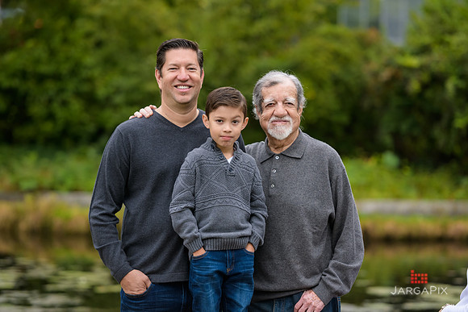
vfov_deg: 8.1
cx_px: 234
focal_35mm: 170
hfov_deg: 12.1
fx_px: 2210
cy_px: 156
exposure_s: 1/400
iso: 400
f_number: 4
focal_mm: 170
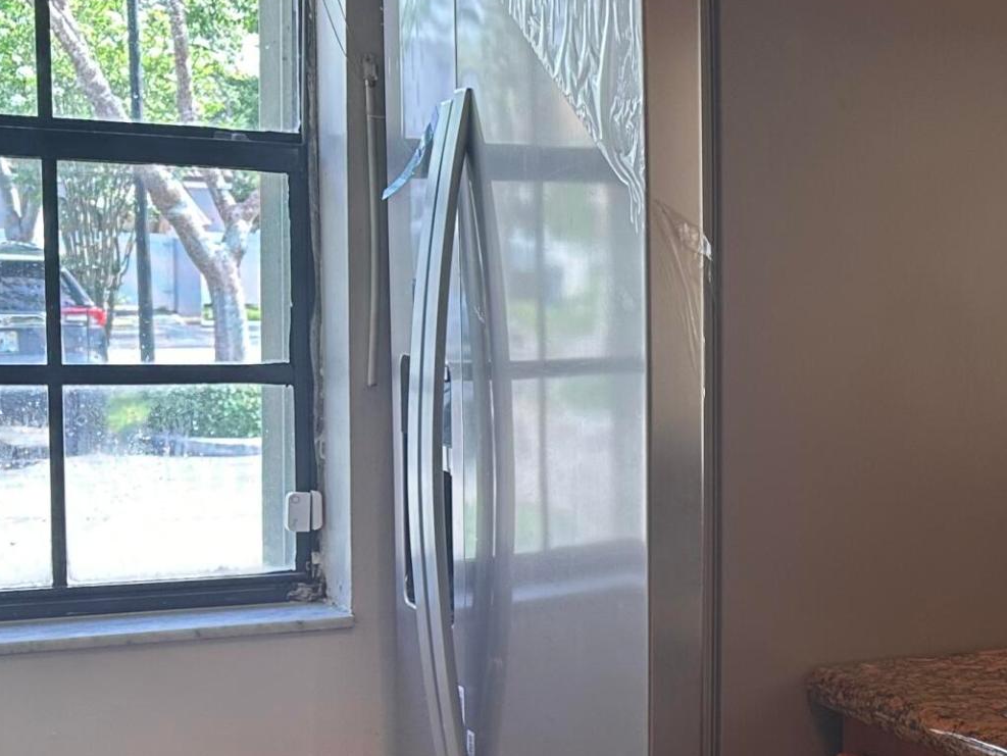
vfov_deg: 21.0
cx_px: 1220
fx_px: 2037
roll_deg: -1.8
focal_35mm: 70
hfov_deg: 24.9
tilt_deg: -5.2
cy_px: 490
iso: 125
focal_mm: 6.86
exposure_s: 1/120
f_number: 1.78
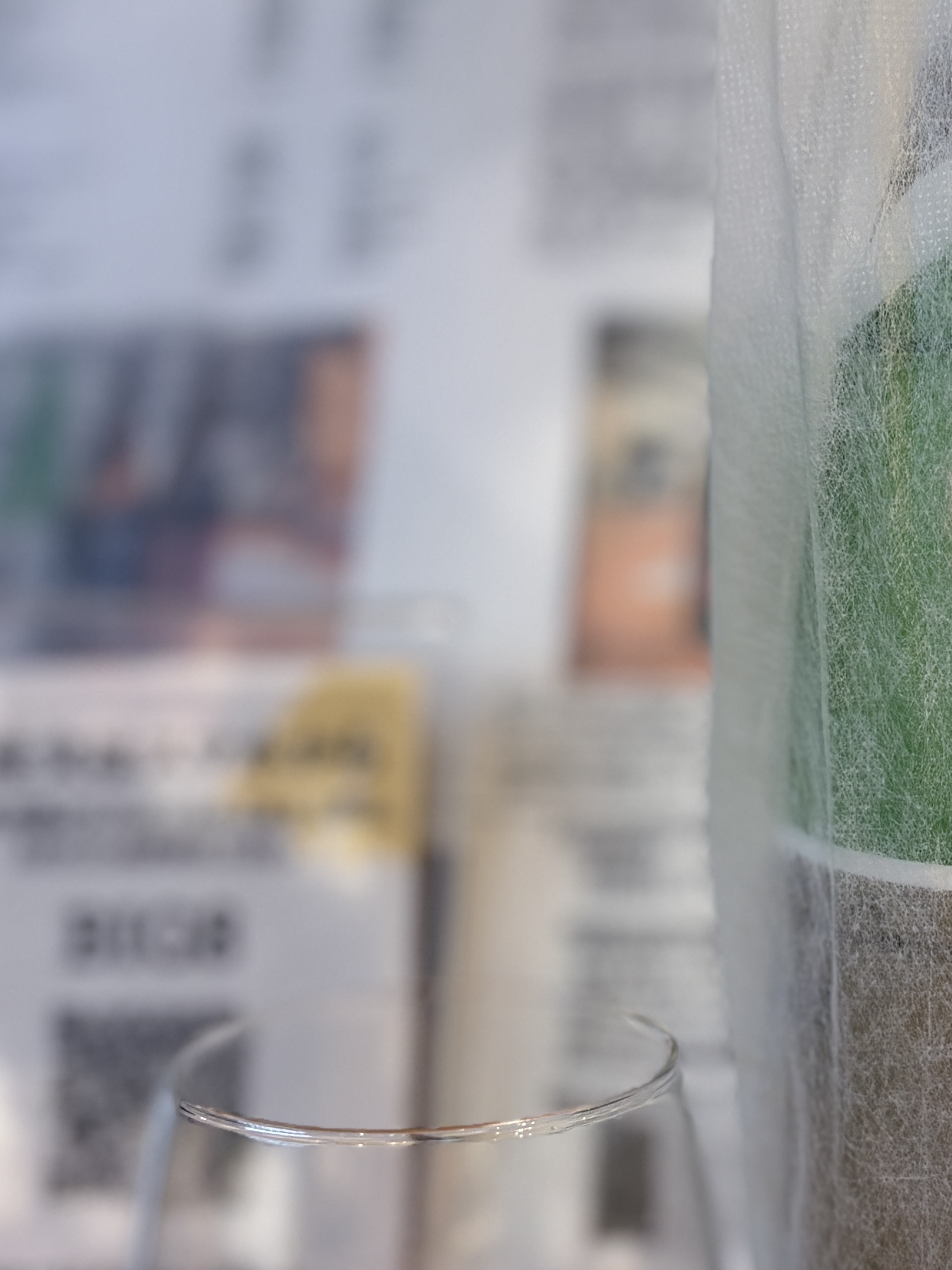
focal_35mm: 59
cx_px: 859
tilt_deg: -5.5
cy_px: 655
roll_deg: -0.1
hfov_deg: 24.1
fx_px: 2163
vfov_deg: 32.7
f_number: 1.6
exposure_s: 1/50
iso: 160
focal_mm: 5.96
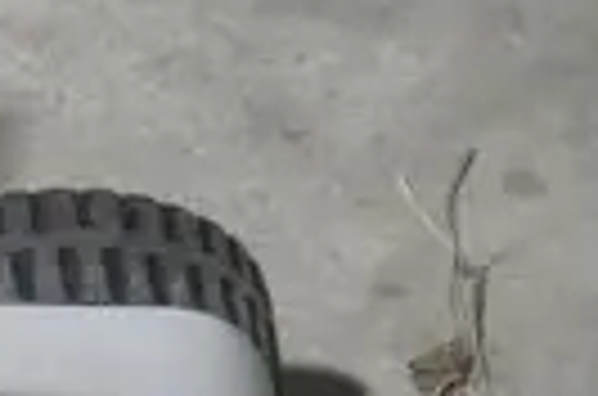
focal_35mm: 257
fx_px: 4259
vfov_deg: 5.3
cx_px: -1362
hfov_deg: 7.0
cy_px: 590
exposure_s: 1/60
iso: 400
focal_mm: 16
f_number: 3.6
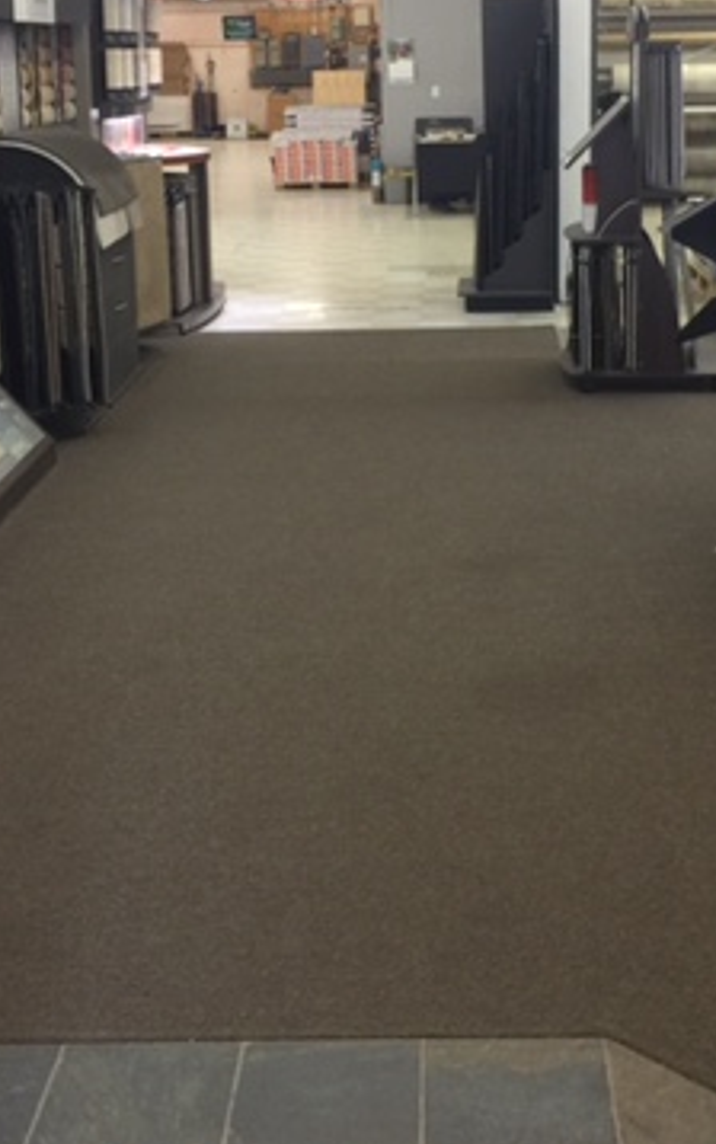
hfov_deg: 23.6
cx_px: 409
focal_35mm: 55
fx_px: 1716
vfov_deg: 36.7
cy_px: 425
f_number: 2.2
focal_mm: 4.15
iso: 32
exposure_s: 1/15
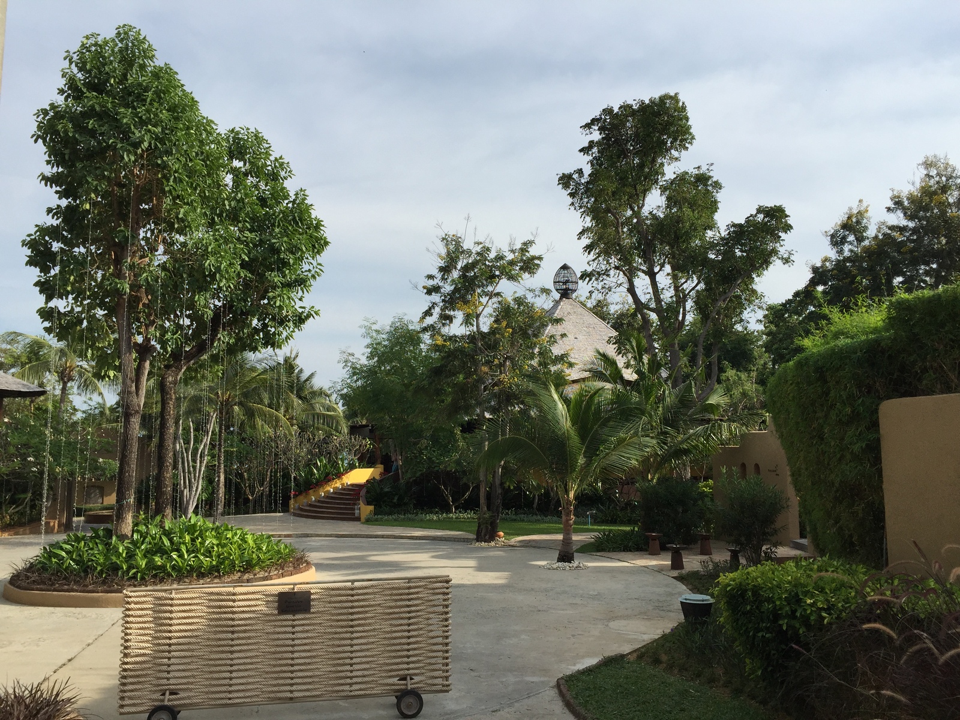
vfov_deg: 48.2
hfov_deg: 61.7
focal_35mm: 29
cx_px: 480
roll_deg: -0.6
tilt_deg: +6.3
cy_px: 360
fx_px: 804
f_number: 2.2
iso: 32
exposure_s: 1/2198
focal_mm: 4.15
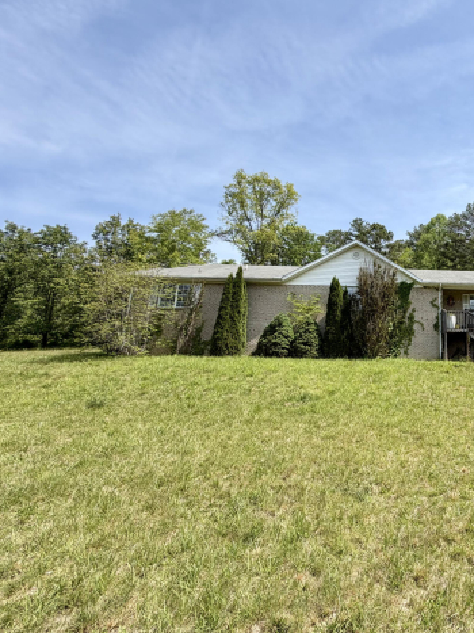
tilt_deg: +14.6
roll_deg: +0.7
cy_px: 300
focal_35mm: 20
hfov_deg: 55.2
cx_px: 445
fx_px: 365
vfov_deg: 81.7
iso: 20
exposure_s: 1/809
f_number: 2.2
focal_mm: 2.22
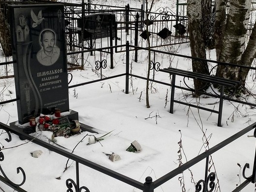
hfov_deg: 37.9
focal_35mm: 50
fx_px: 370
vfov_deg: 29.1
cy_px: 105
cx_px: 163
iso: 32
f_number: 1.8
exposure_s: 1/282
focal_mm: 4.25
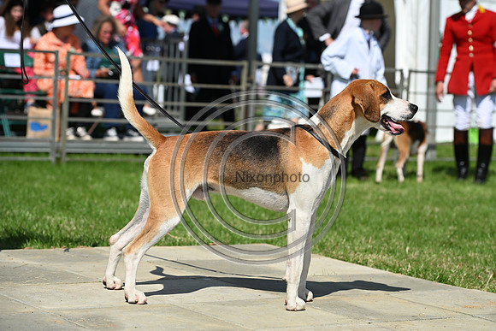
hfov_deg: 20.4
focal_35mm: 100
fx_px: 1378
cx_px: 248
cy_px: 166
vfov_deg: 13.7
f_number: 4.5
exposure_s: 1/1250
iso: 110
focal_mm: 100
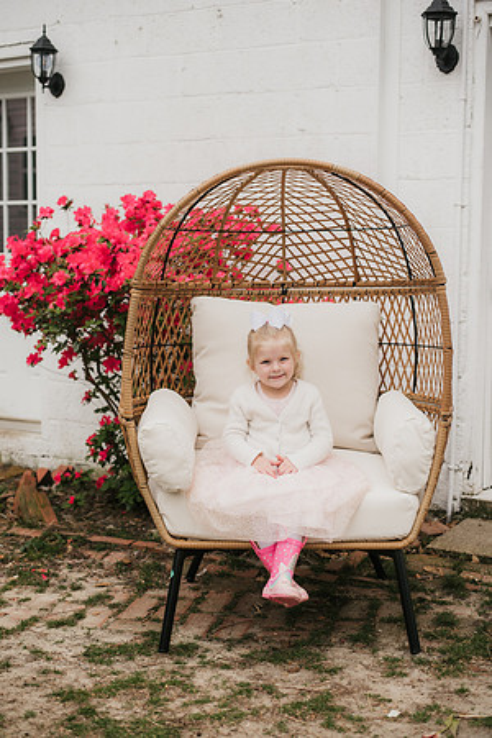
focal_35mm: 50
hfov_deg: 27.0
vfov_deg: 39.6
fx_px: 1025
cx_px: 246
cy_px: 369
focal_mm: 50
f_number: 2.8
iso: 100
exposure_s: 1/500
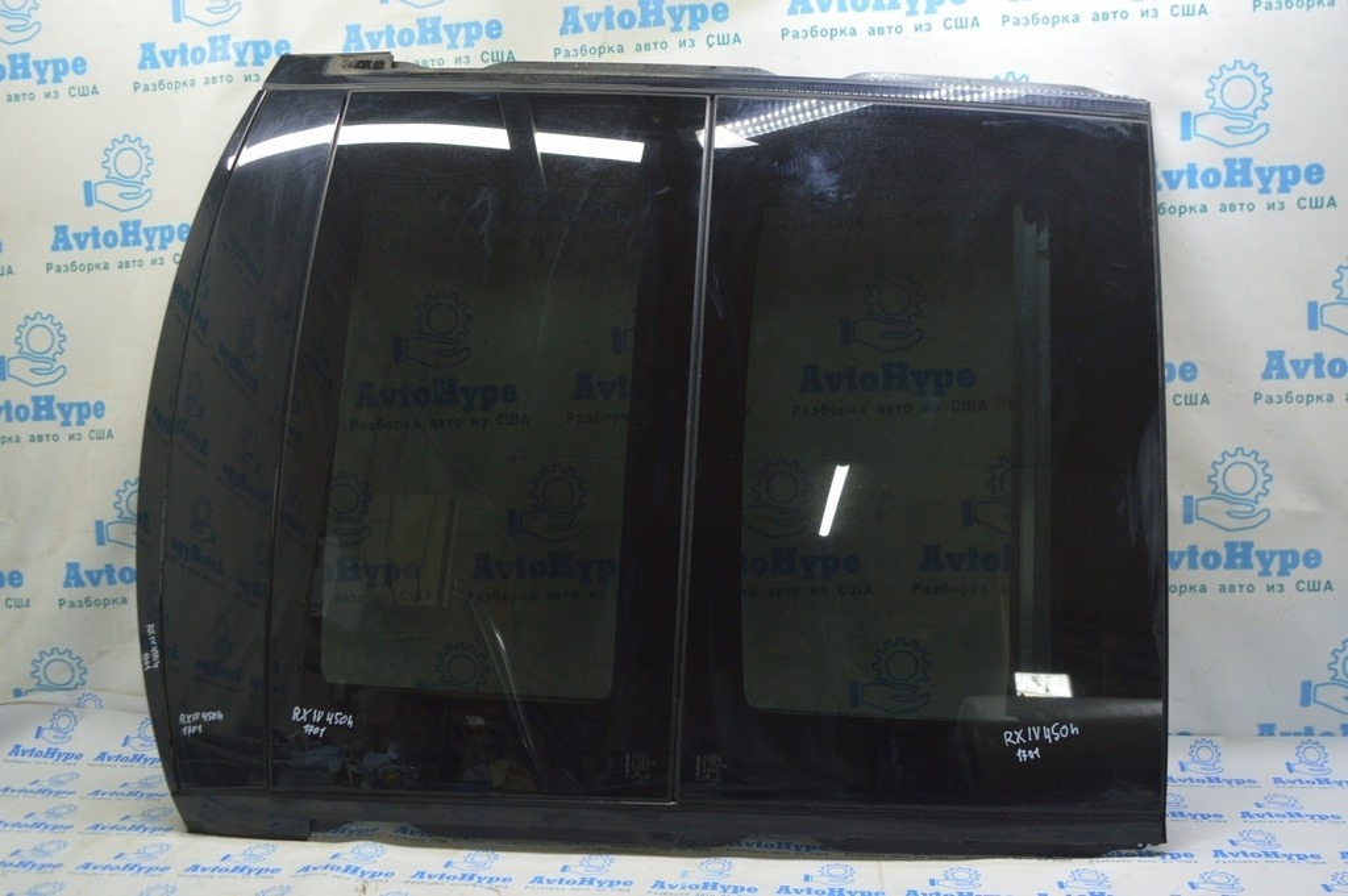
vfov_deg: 39.9
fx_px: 1235
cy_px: 448
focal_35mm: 33
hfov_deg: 57.3
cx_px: 674
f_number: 5.6
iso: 400
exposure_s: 1/20
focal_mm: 22
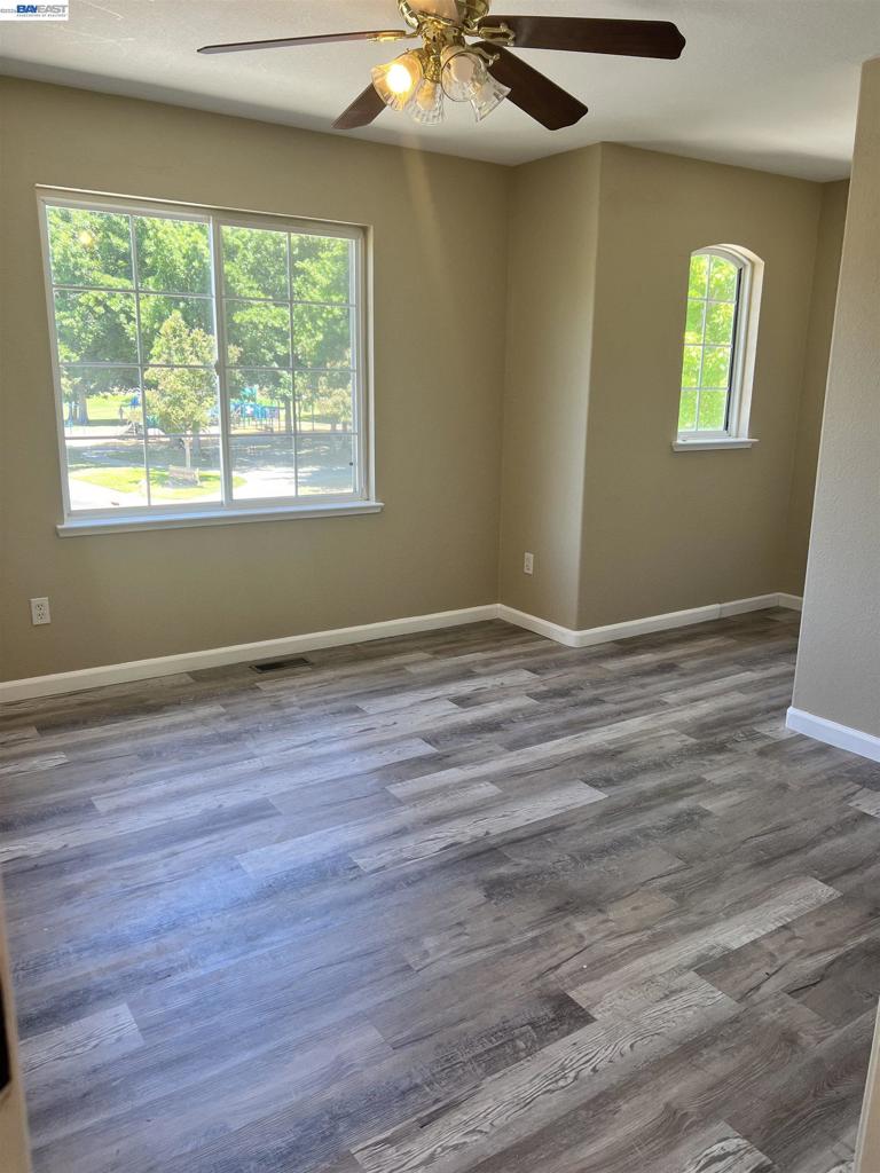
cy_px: 586
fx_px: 881
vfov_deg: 67.3
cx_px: 440
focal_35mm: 26
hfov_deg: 53.1
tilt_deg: -12.1
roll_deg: +1.3
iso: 50
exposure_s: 1/144
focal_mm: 5.7
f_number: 1.5
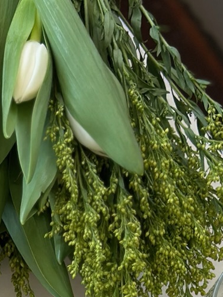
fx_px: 1685
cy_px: 586
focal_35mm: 196
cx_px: -81
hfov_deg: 7.5
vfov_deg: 9.5
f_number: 1.78
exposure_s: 1/342
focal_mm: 6.86
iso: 80
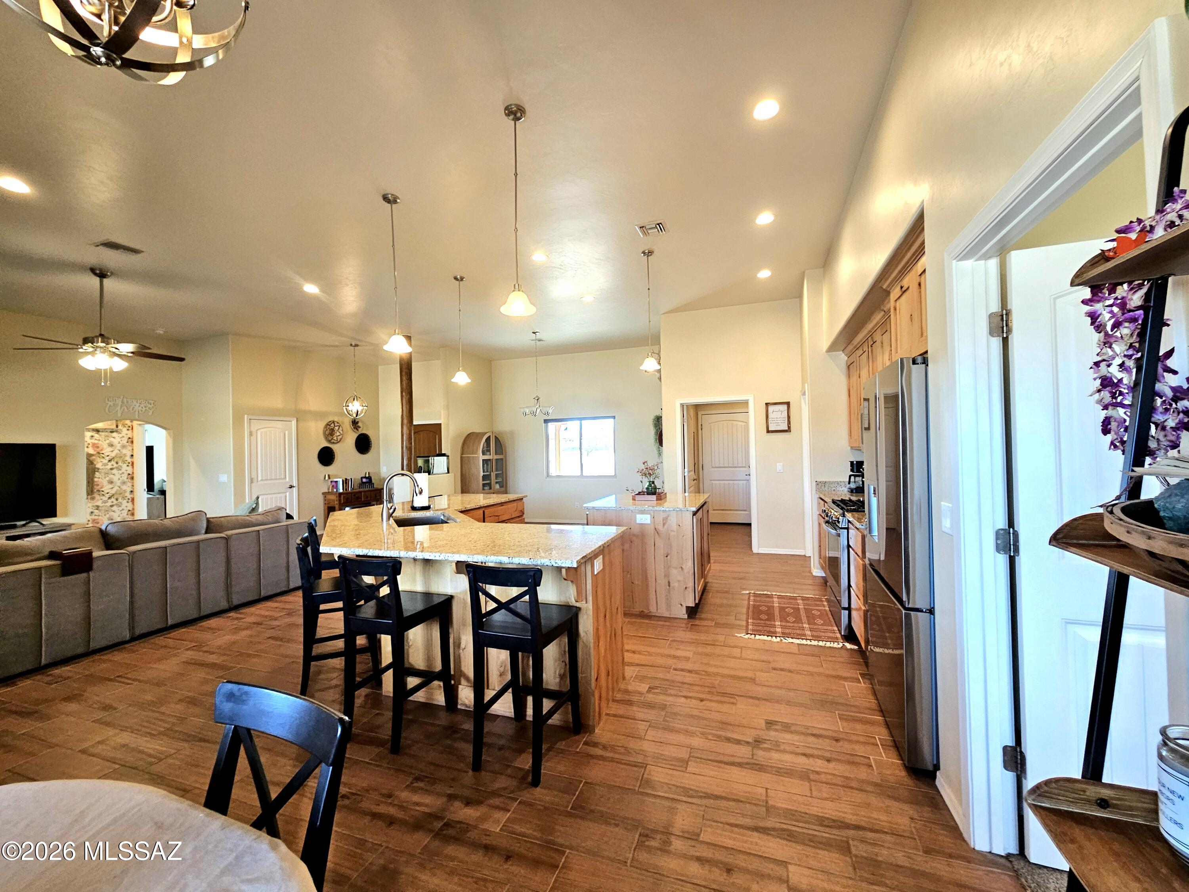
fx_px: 447
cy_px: 446
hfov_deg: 106.2
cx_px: 594
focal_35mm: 13
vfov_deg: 89.9
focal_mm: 2.2
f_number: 2.2
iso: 160
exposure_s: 1/60.2
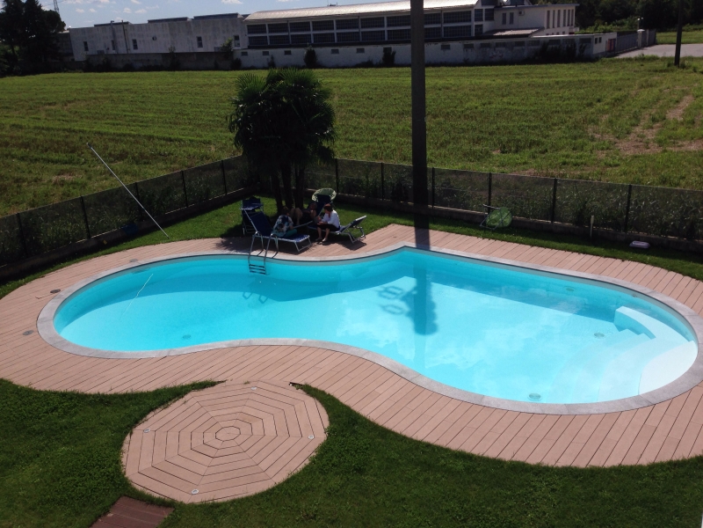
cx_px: 352
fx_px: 670
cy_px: 264
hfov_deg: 55.4
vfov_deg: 42.9
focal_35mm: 33
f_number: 2.4
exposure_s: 1/3876
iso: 50
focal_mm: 4.12
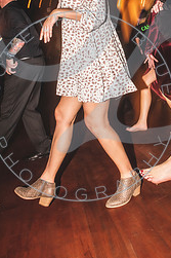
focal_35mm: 43
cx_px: 127
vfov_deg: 41.9
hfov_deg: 30.7
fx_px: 307
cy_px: 28
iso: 1000
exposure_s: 1/13
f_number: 11
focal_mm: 24
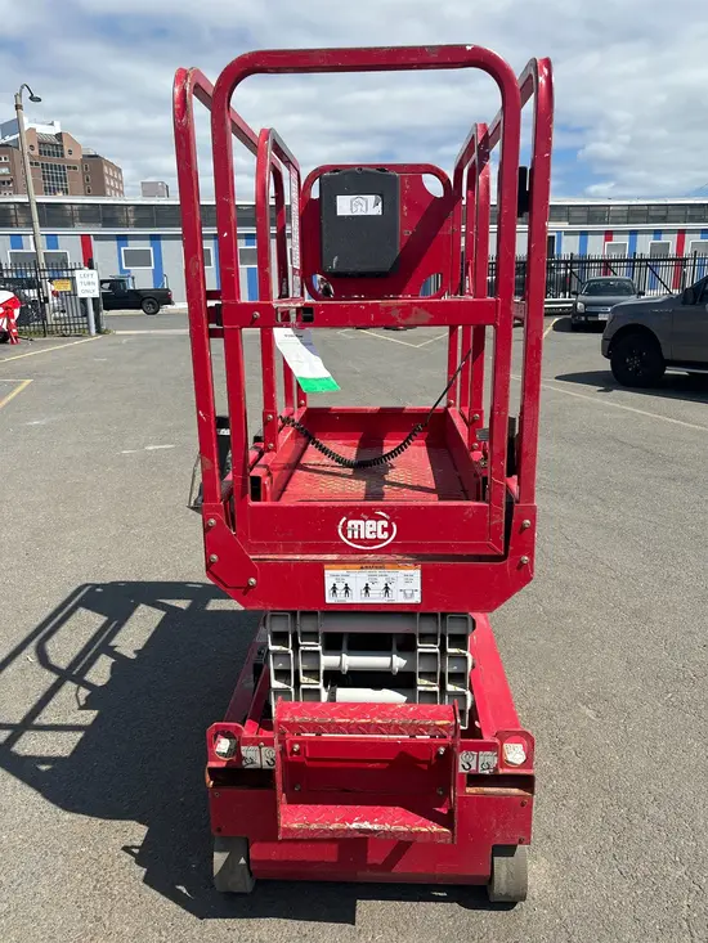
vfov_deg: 67.3
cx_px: 354
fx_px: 709
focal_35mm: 26
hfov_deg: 53.1
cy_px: 472
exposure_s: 1/3413
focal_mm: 5.96
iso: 50
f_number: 1.6
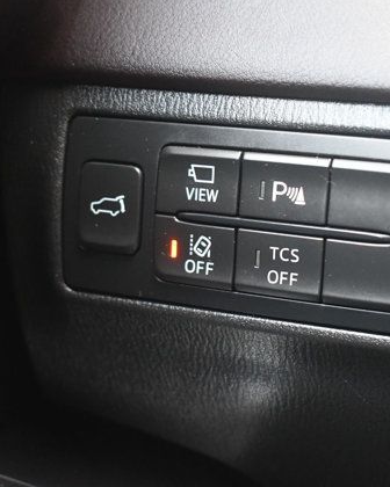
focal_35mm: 73
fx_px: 1053
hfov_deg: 20.9
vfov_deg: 26.1
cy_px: 243
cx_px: 269
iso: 4000
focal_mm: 34
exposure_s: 1/60
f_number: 4.5
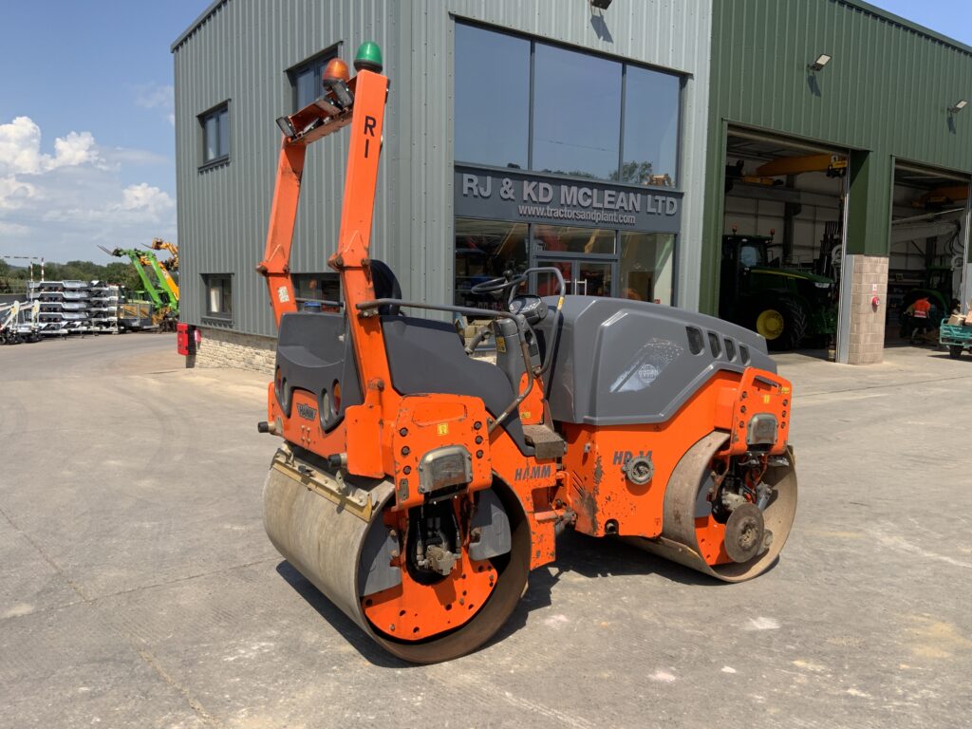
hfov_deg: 61.7
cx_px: 486
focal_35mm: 29
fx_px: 814
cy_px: 364
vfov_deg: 48.2
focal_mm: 3
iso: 16
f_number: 1.8
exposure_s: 1/1786
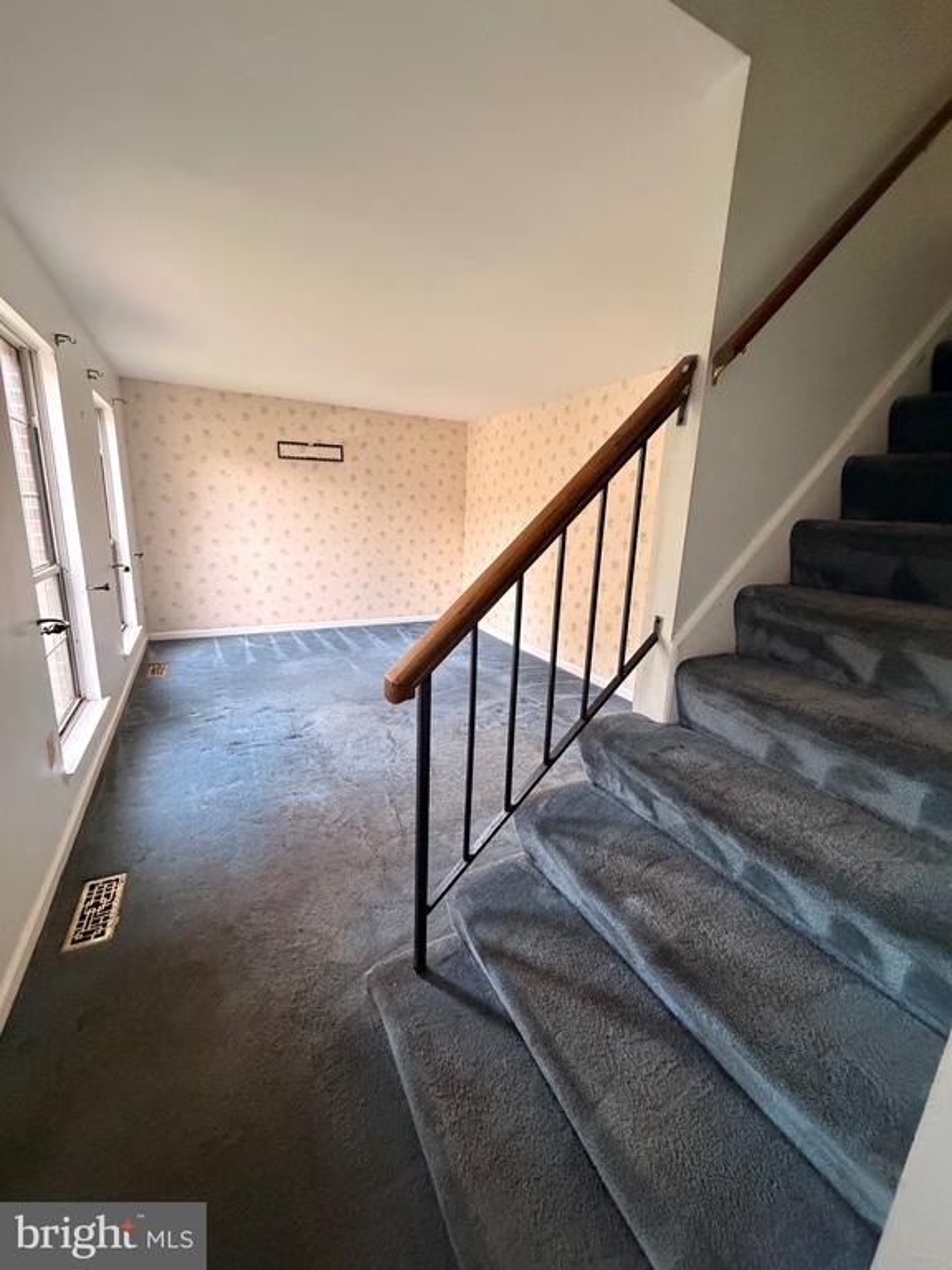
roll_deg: -1.9
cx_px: 476
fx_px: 513
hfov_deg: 85.7
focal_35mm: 14
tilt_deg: -12.9
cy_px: 635
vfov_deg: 102.1
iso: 800
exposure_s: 1/60
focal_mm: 2.22
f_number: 2.2
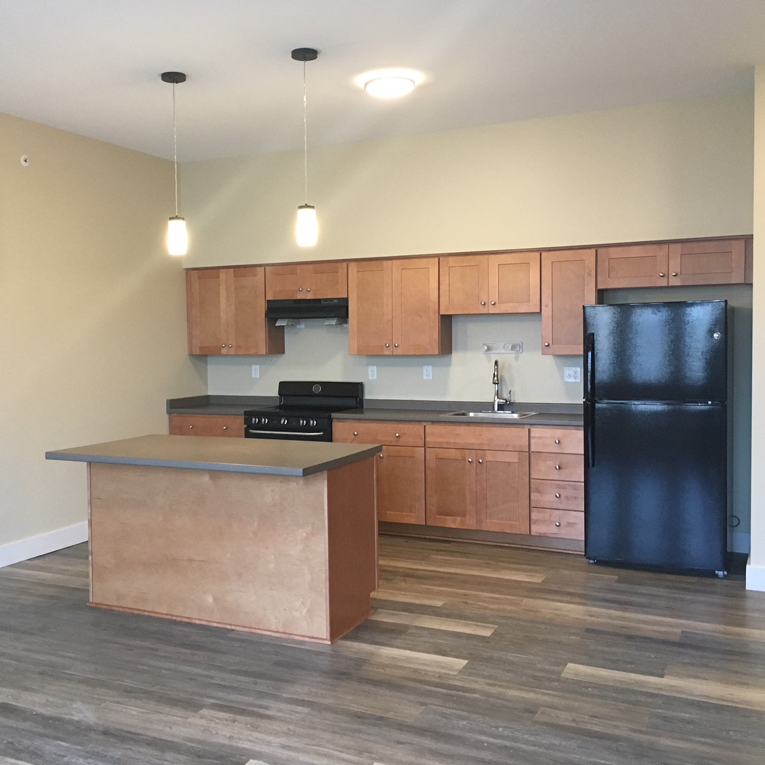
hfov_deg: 47.0
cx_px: 307
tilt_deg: -1.5
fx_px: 875
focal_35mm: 35
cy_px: 378
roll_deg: +0.9
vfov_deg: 47.2
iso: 160
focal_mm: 4.15
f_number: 2.2
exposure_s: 1/30
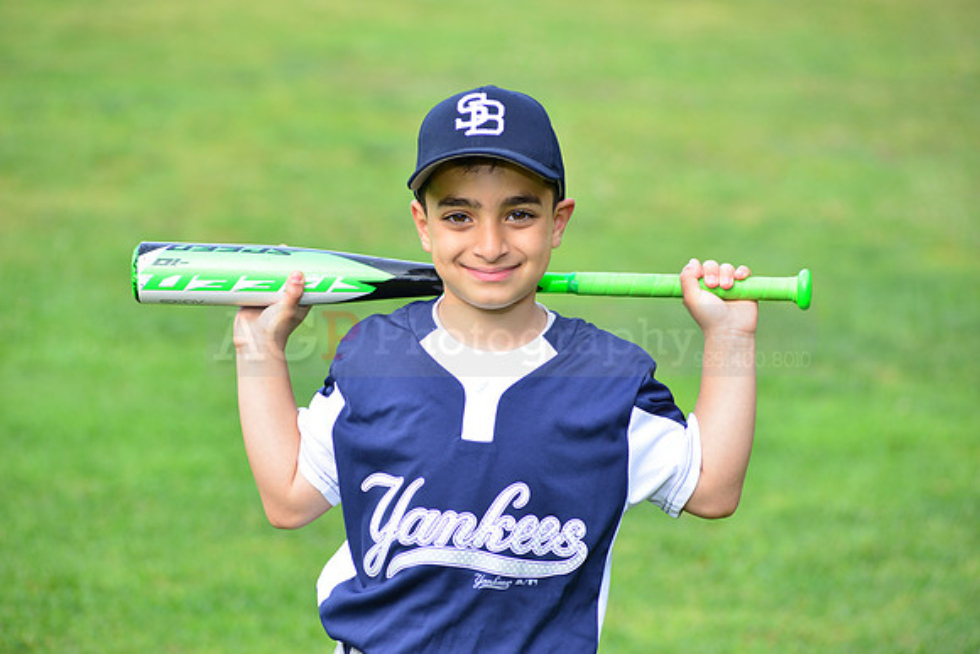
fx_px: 4629
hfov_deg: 12.1
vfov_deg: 8.1
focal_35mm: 170
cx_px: 490
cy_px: 327
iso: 320
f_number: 5.6
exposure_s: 1/200
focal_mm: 170
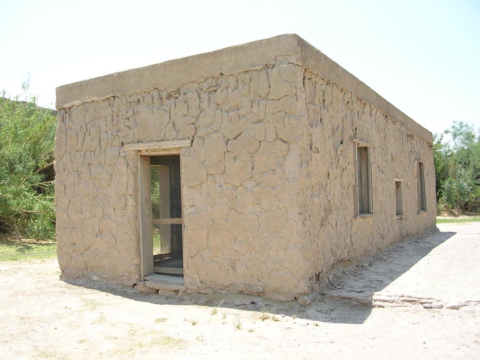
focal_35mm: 38
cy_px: 180
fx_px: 527
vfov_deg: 37.7
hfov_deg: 49.0
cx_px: 240
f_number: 2.8
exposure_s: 1/488
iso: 50
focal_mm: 5.8
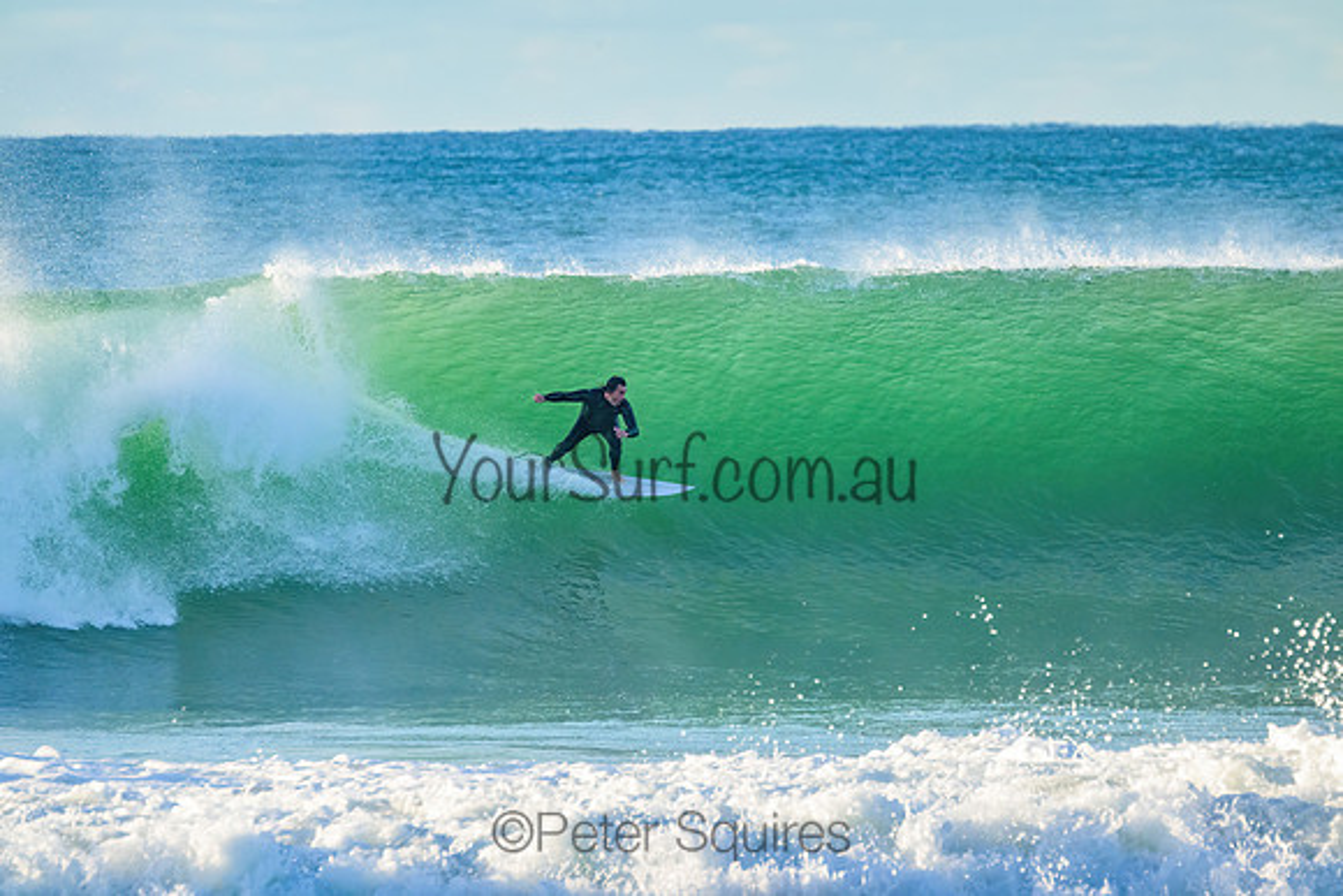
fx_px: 19776
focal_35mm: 530
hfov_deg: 3.9
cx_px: 672
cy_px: 448
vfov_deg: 2.6
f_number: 11
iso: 3600
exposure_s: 1/1600
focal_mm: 530
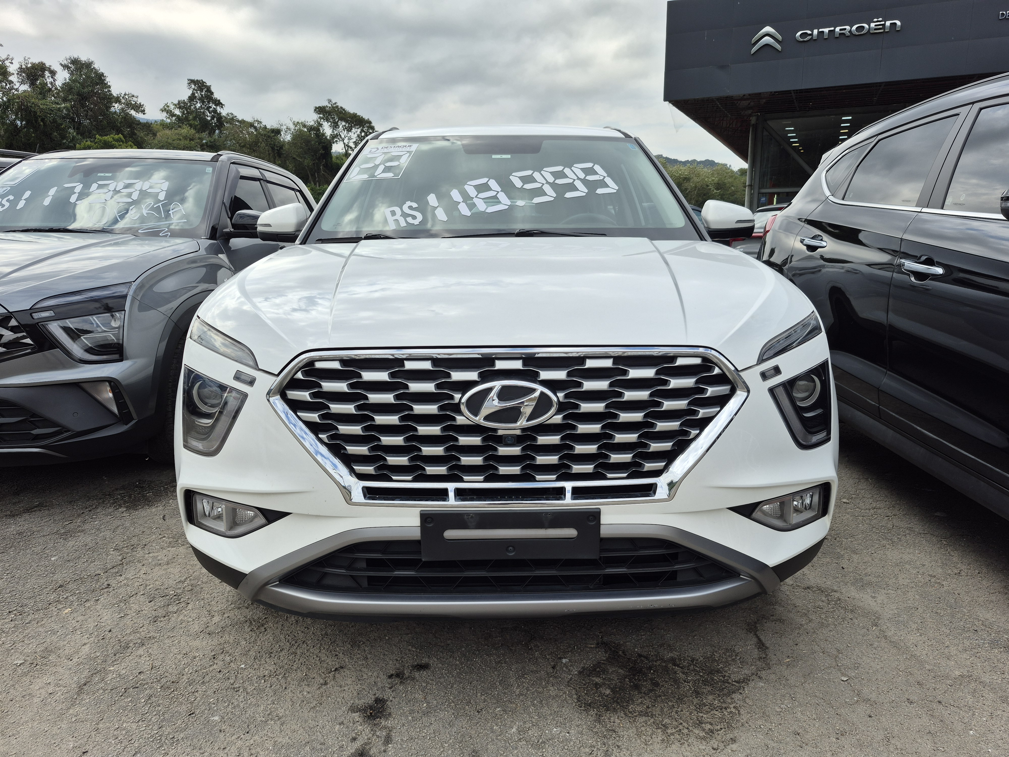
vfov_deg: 58.9
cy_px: 378
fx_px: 670
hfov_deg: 73.9
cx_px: 504
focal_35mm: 23
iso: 25
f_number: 1.8
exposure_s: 1/1212
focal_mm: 5.4
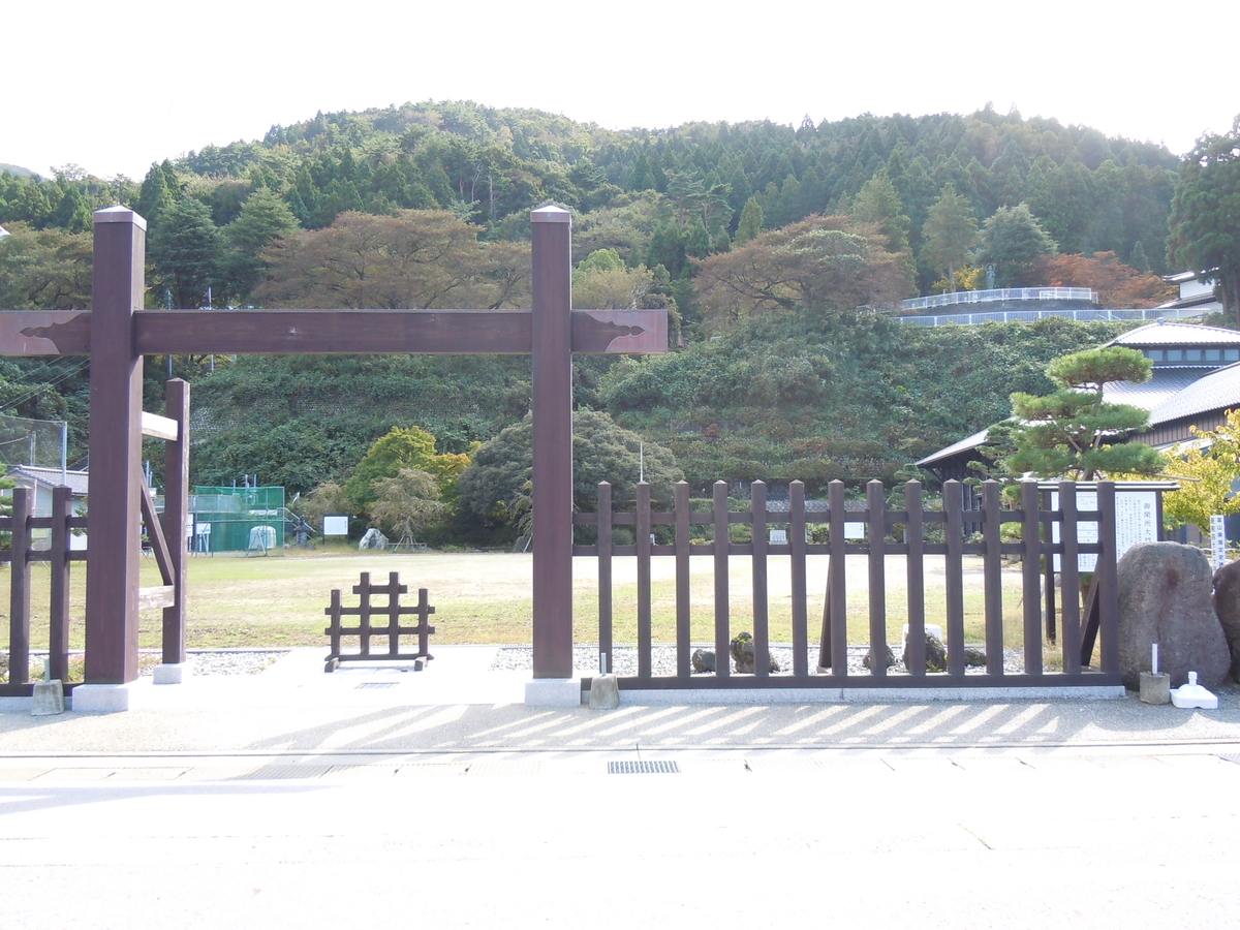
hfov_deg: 60.0
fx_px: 1075
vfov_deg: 46.8
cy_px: 465
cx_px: 620
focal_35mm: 30
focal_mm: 5.4
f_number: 3.5
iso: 100
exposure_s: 1/125
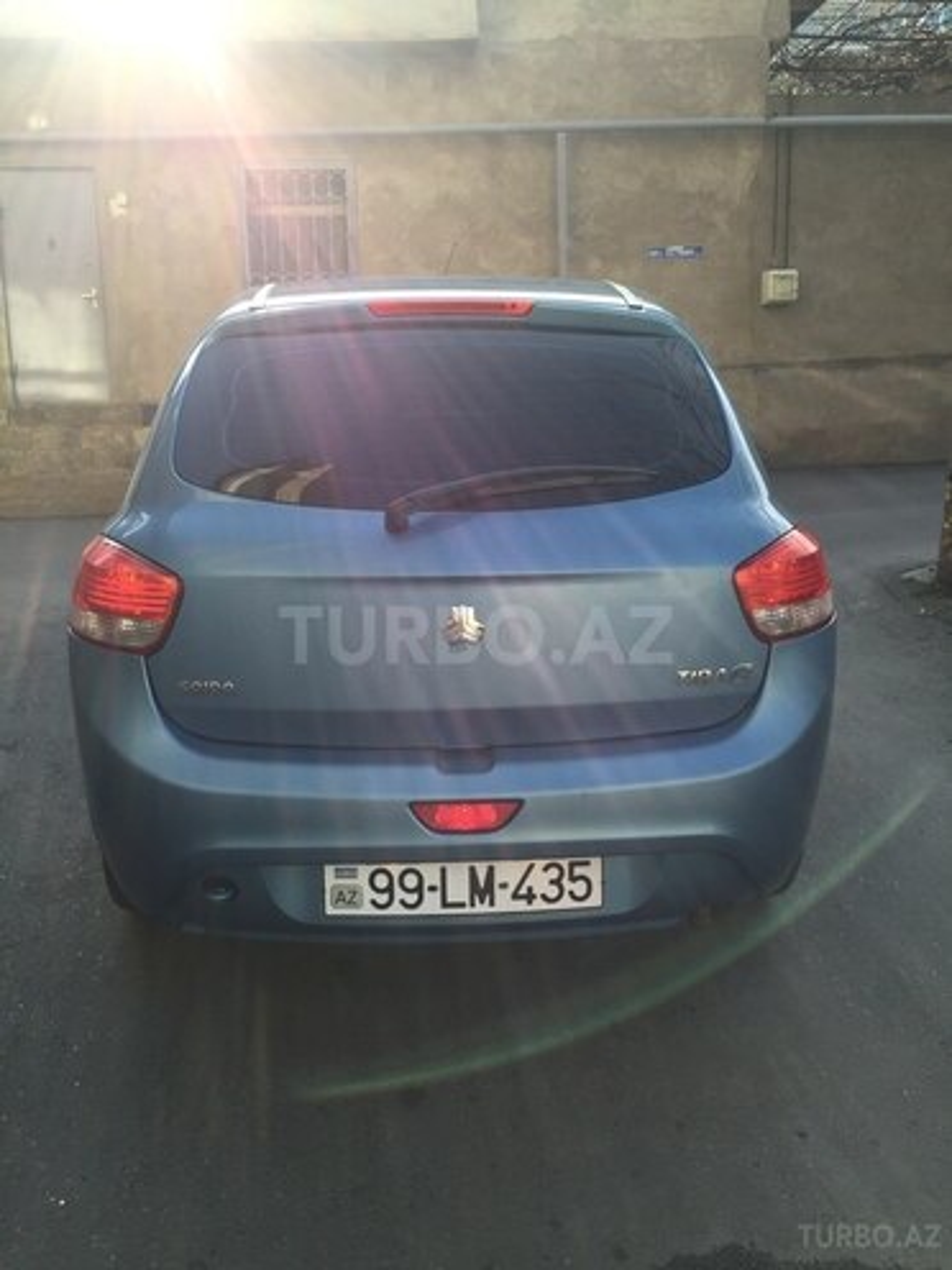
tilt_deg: -10.9
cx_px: 476
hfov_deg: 48.2
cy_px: 635
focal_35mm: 29
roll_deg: +1.2
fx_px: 1063
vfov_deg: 61.7
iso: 32
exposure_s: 1/638
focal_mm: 4.15
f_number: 2.2
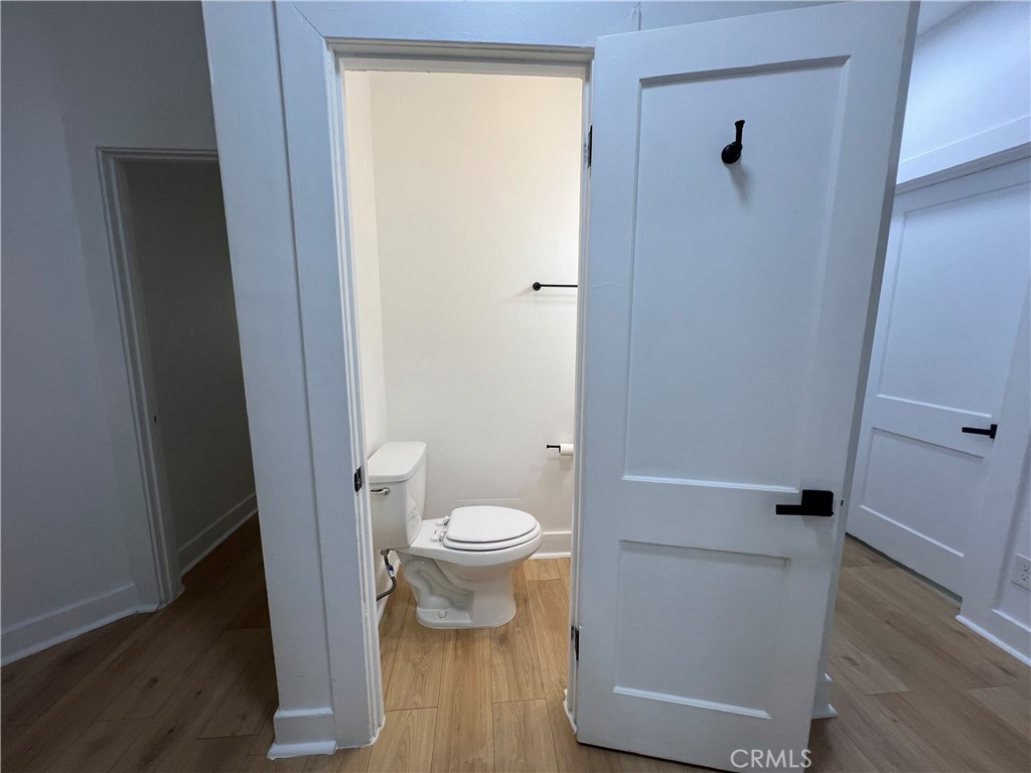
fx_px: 387
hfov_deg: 106.2
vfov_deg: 89.9
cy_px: 386
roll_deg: +0.1
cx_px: 516
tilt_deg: -9.4
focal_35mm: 13
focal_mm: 1.57
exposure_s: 1/120
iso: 50
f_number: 1.8
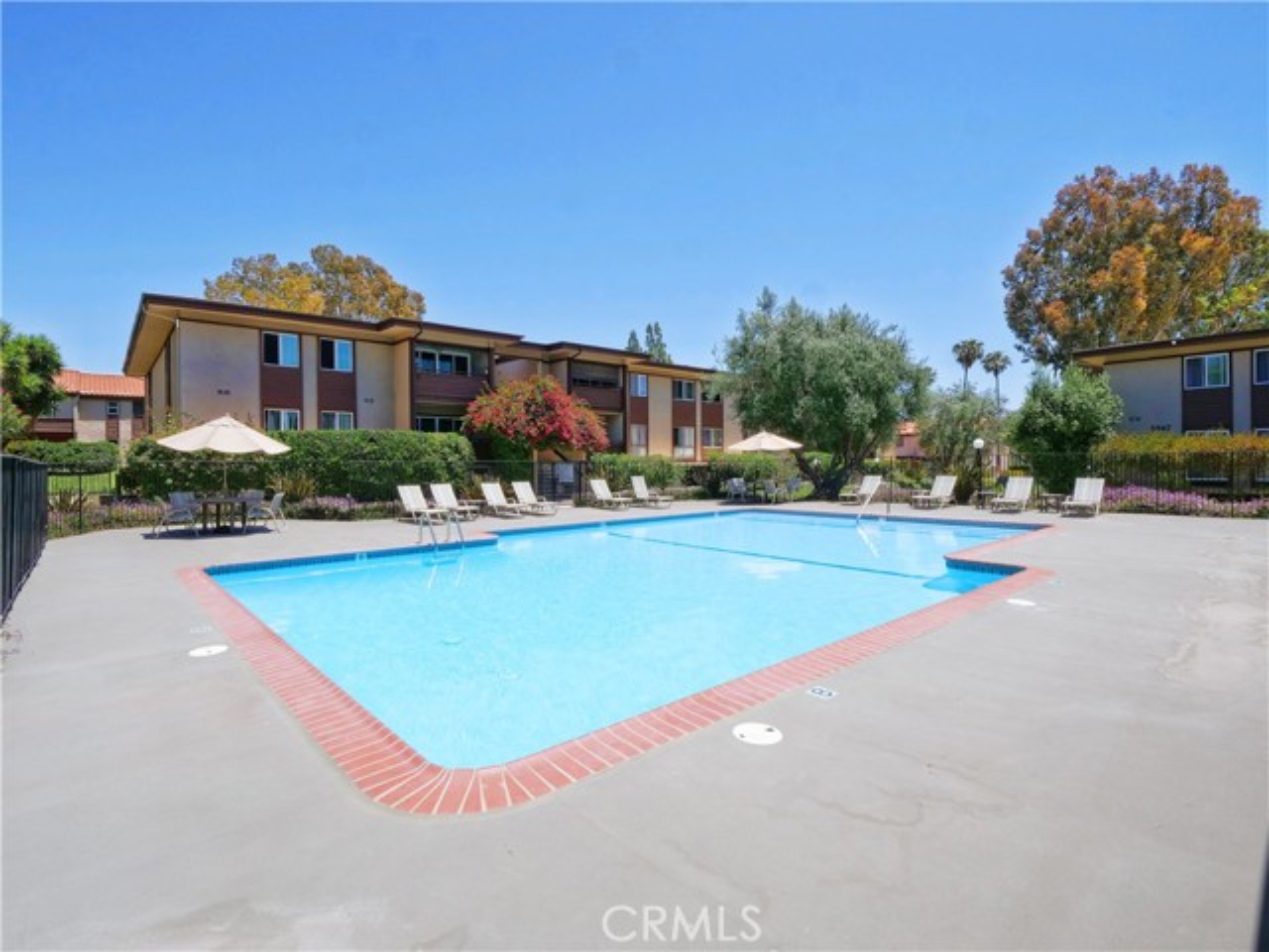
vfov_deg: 78.1
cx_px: 634
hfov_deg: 94.5
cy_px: 476
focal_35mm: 16
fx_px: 587
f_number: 14
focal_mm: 8
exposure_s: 1/125
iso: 200
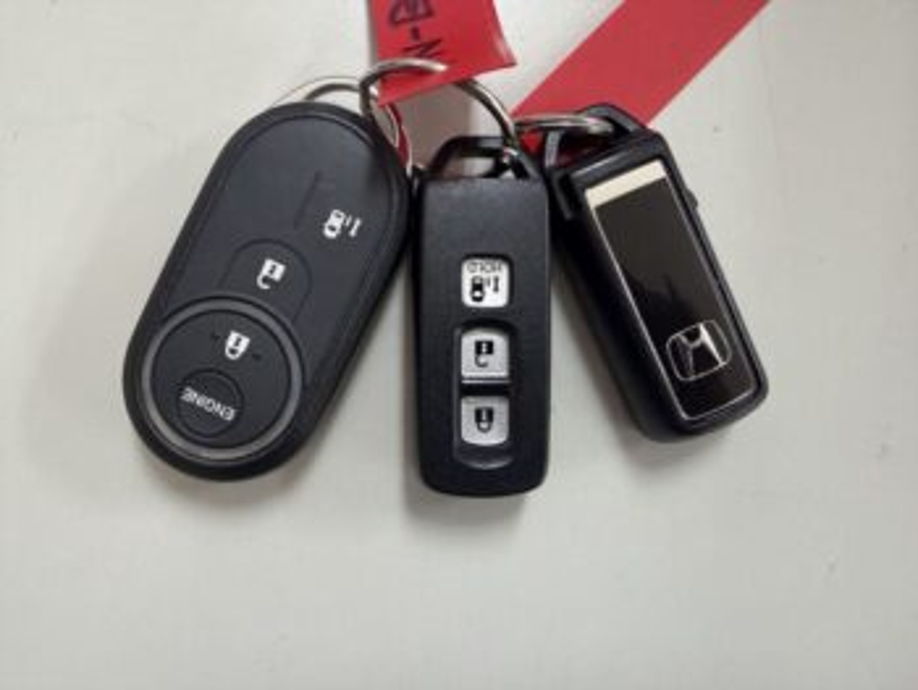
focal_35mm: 26
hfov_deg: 67.3
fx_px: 690
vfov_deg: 53.1
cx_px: 459
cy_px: 345
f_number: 2.2
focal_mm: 2.22
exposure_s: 1/50
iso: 250
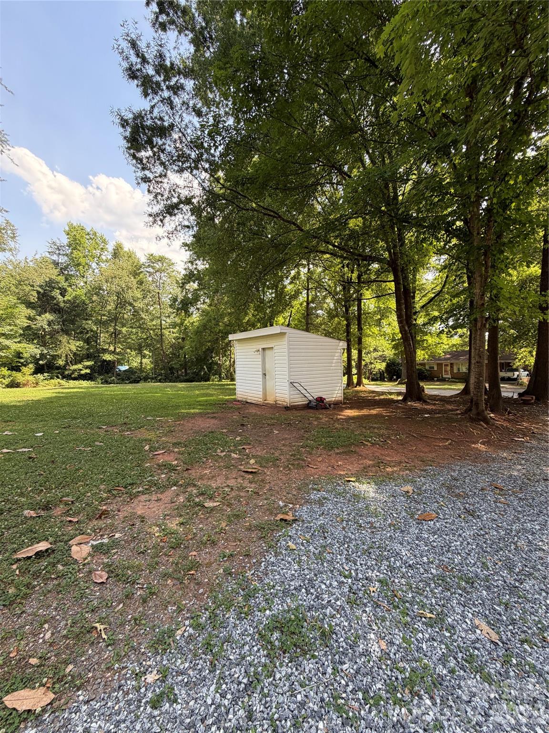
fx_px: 296
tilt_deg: -1.8
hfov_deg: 85.7
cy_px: 366
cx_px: 274
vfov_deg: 102.1
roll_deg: +1.6
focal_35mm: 14
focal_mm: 2.22
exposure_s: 1/154
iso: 64
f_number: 2.2
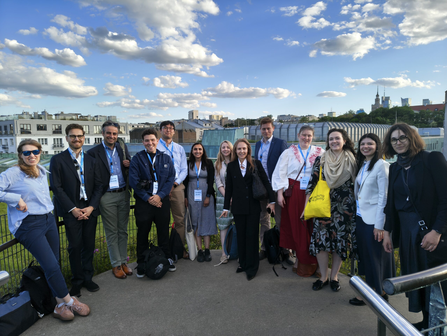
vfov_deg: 56.8
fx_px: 310
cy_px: 168
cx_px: 224
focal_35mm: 24
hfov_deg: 71.6
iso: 100
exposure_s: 1/349
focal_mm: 5.56
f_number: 1.8
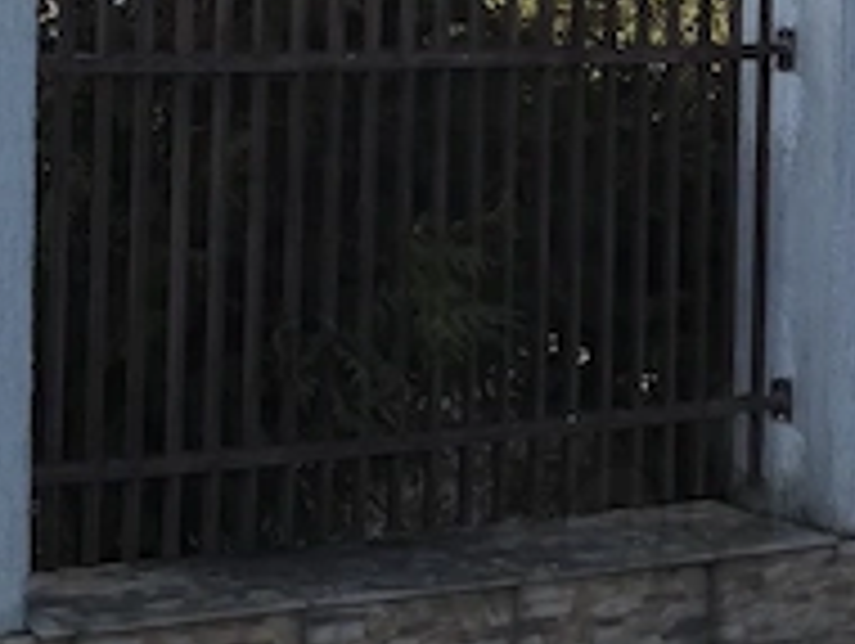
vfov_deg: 11.5
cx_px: -1008
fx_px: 2992
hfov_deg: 13.3
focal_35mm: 121
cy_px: -464
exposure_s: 1/1580
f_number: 1.8
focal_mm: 5.4
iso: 25
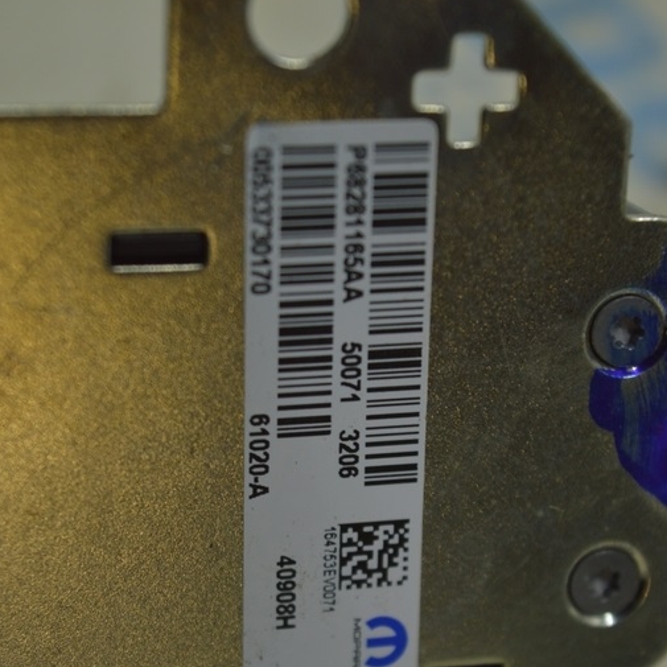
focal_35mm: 107
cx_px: 335
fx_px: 2325
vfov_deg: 16.3
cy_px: 407
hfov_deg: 16.3
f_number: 5.6
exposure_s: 1/80
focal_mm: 55
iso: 400
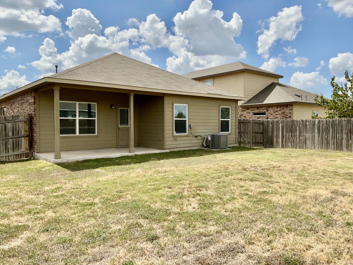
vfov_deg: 51.4
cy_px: 132
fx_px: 275
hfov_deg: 65.3
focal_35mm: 27
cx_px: 176
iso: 25
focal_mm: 3
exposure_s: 1/2427
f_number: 1.8
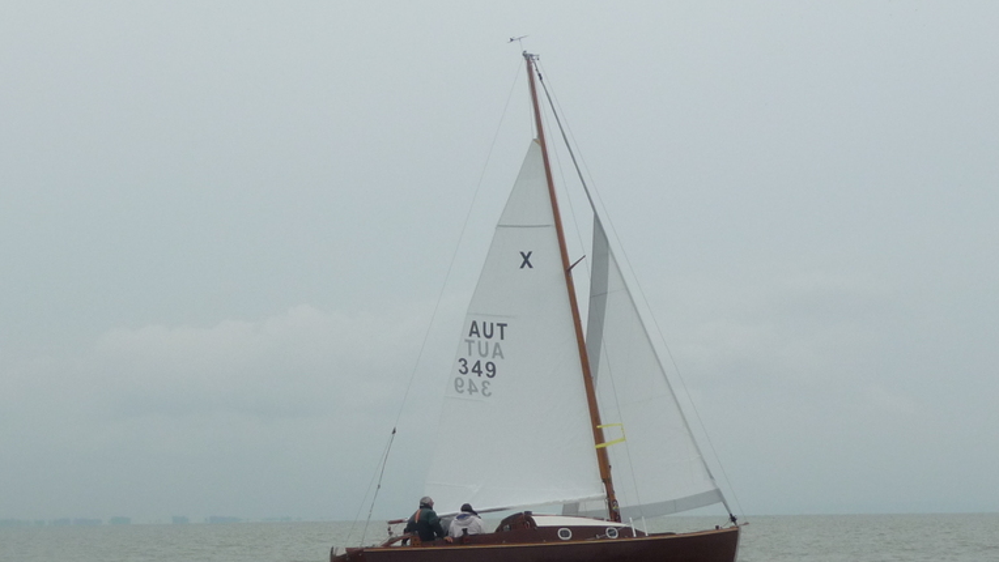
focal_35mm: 87
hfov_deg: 24.4
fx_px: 2305
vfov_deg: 13.9
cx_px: 454
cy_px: 345
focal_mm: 9.3
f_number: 4.3
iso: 125
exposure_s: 1/500
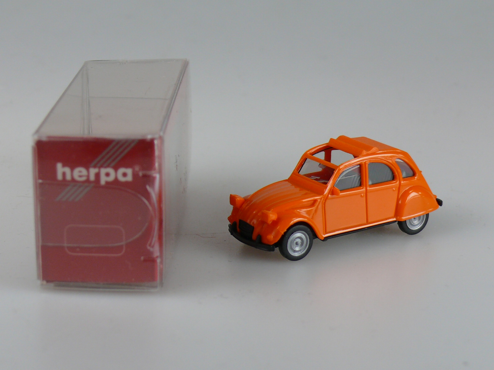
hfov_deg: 20.7
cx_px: 247
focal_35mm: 95
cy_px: 185
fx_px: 1356
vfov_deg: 15.6
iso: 100
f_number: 3.6
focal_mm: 12.9
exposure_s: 1/125
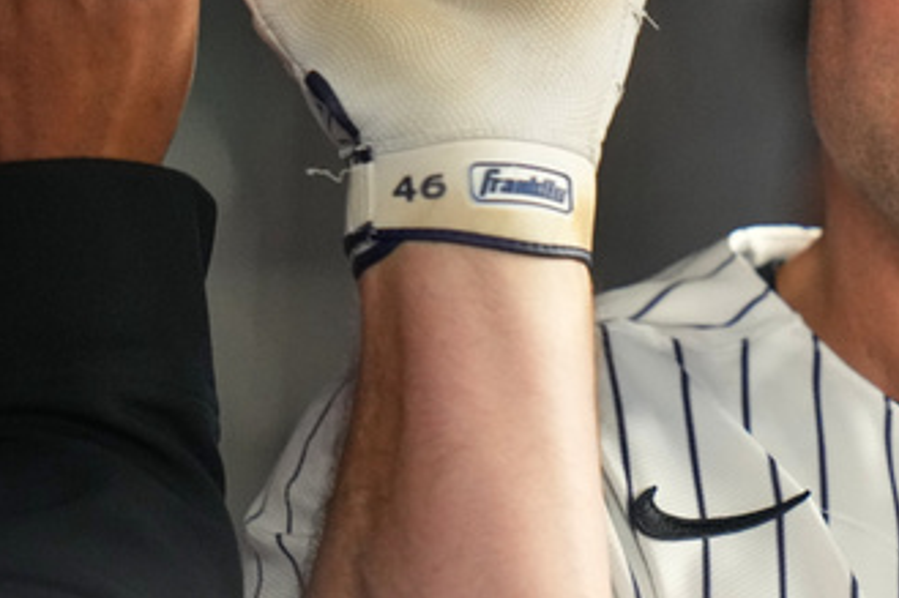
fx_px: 31098
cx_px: 978
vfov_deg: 1.1
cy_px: 22
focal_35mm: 1246
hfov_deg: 1.7
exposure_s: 1/800
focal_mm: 400
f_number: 2.8
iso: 5000
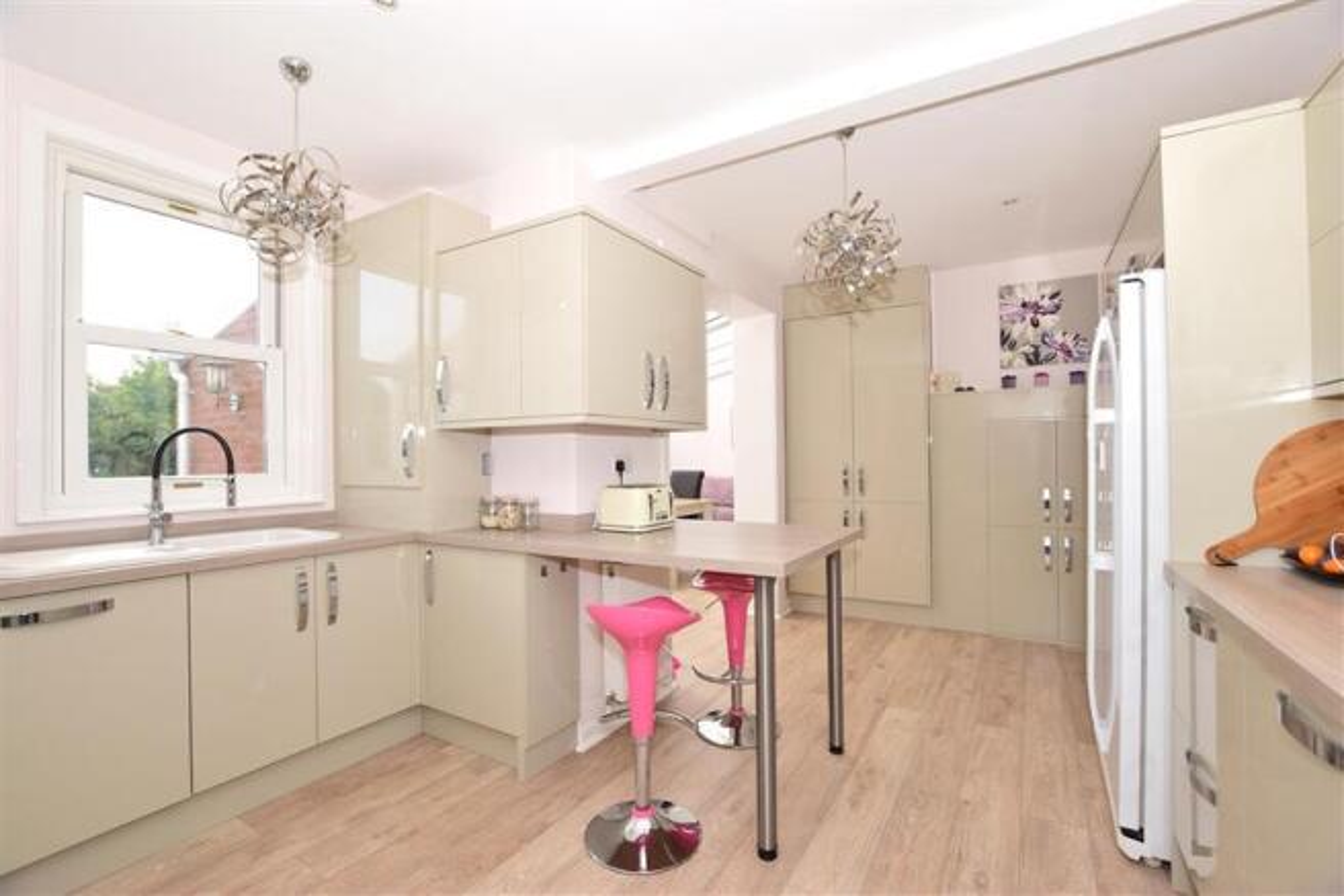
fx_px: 560
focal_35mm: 15
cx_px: 672
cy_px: 448
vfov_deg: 77.3
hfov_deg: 100.4
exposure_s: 1/125
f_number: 5.6
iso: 200
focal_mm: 10
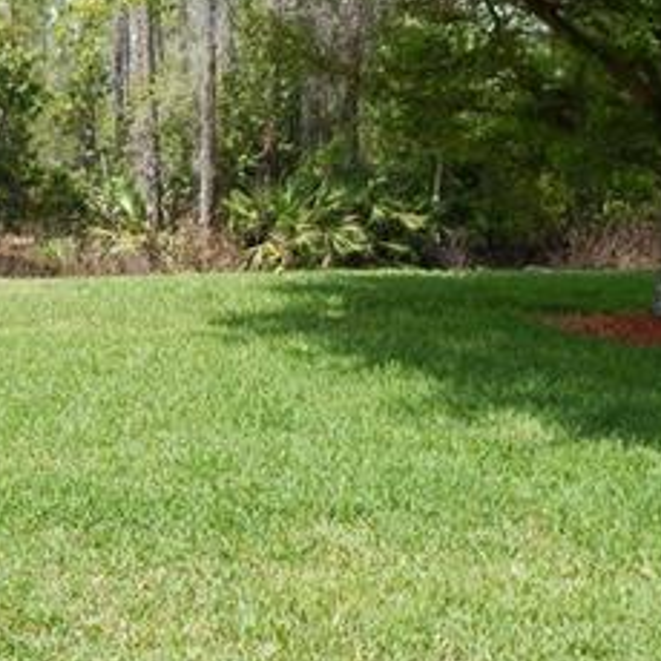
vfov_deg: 31.3
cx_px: 9
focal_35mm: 54
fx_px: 1167
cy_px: 210
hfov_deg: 29.6
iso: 125
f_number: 3
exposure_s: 1/1000
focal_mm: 4
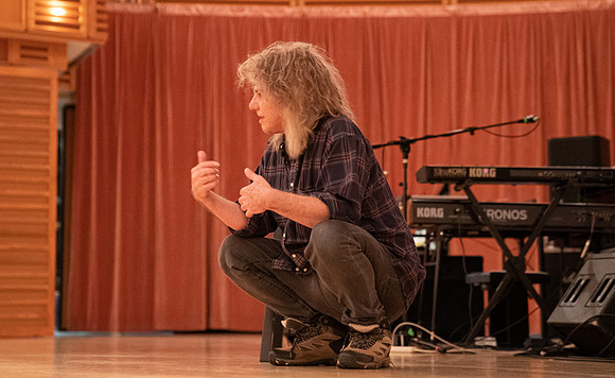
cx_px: 231
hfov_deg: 22.1
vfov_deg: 13.7
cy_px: 138
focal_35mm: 94
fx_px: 1570
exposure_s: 1/80
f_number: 2.8
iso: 12800
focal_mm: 70
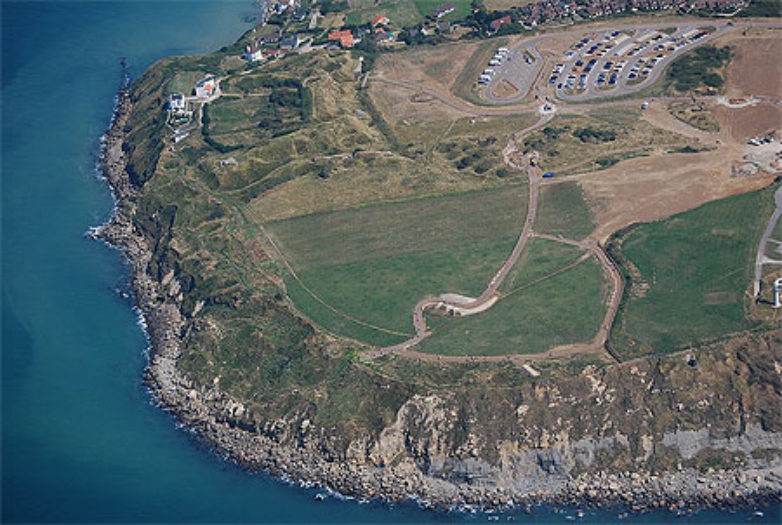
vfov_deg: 13.9
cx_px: 391
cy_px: 262
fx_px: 2155
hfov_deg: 20.6
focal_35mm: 99
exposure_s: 1/500
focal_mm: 66
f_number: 5.6
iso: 125
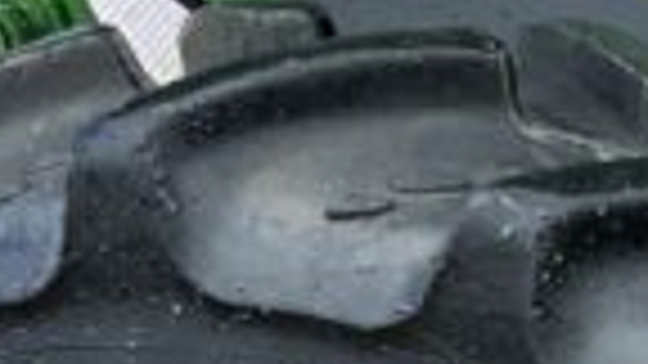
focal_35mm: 224
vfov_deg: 5.1
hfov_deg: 9.4
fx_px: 3849
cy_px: 1222
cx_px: 855
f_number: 1.8
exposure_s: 1/340
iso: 16
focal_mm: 3
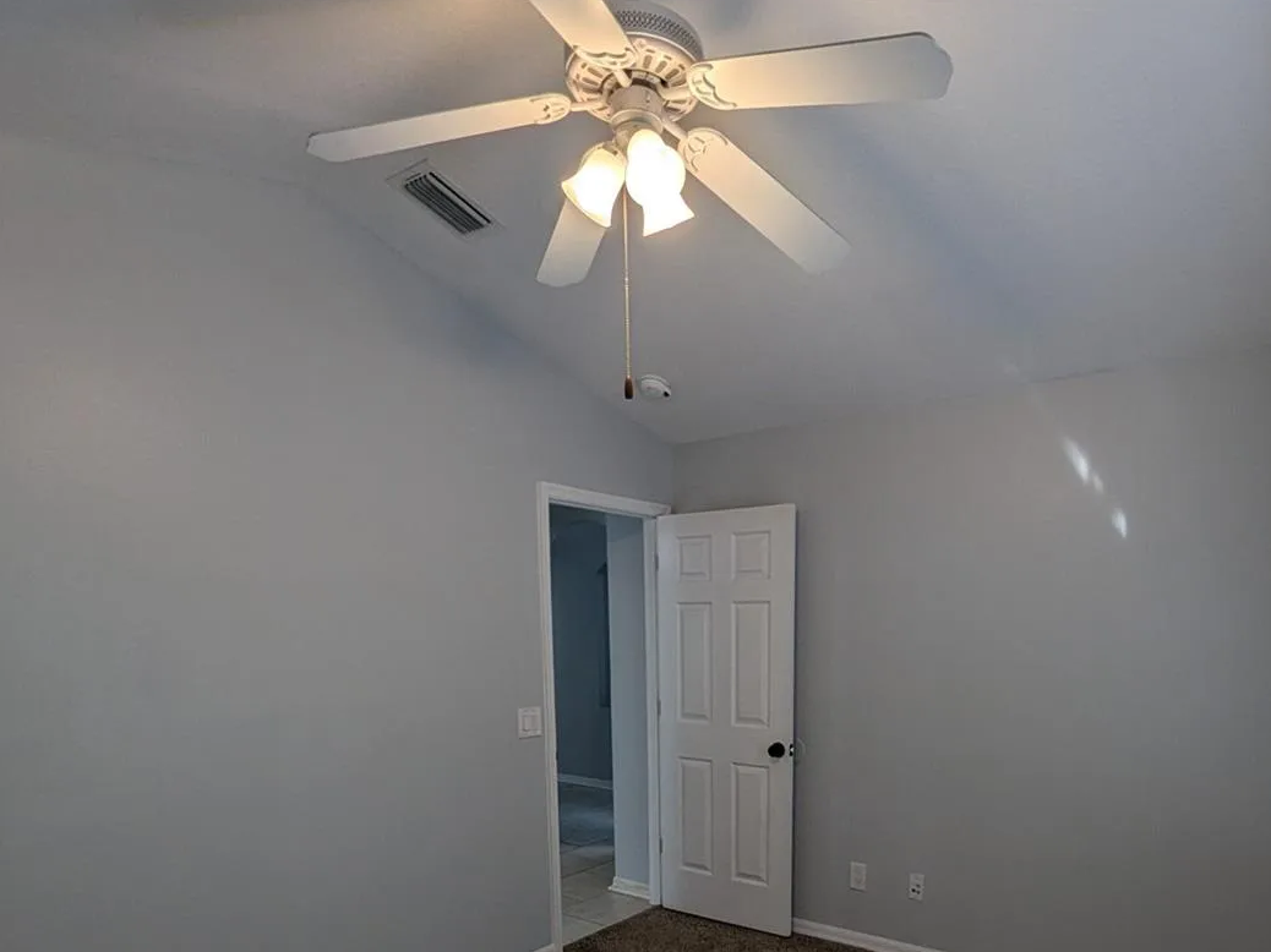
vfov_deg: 61.8
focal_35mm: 20
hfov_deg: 81.4
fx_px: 734
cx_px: 716
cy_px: 728
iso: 52
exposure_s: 1/120
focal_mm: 1.95
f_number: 2.2
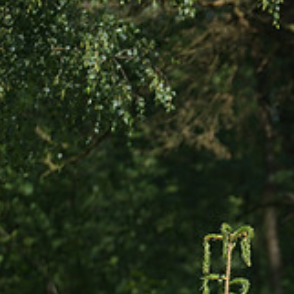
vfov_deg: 1.6
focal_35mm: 1069
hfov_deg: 1.6
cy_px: 286
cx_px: 520
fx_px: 10272
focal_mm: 350
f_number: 5
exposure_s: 1/1250
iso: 360
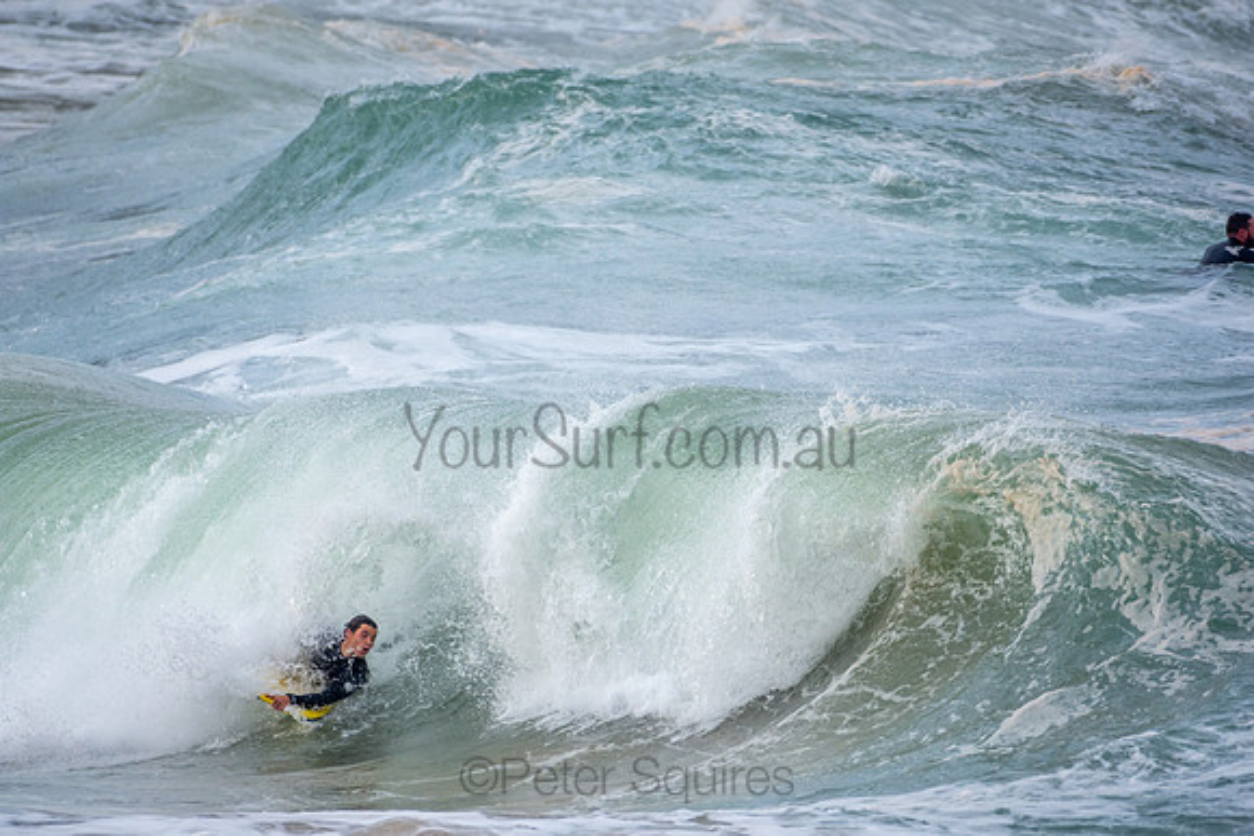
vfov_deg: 1.8
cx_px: 627
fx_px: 26130
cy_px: 418
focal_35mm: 750
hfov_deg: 2.7
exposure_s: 1/1000
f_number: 5.6
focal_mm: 500
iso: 250
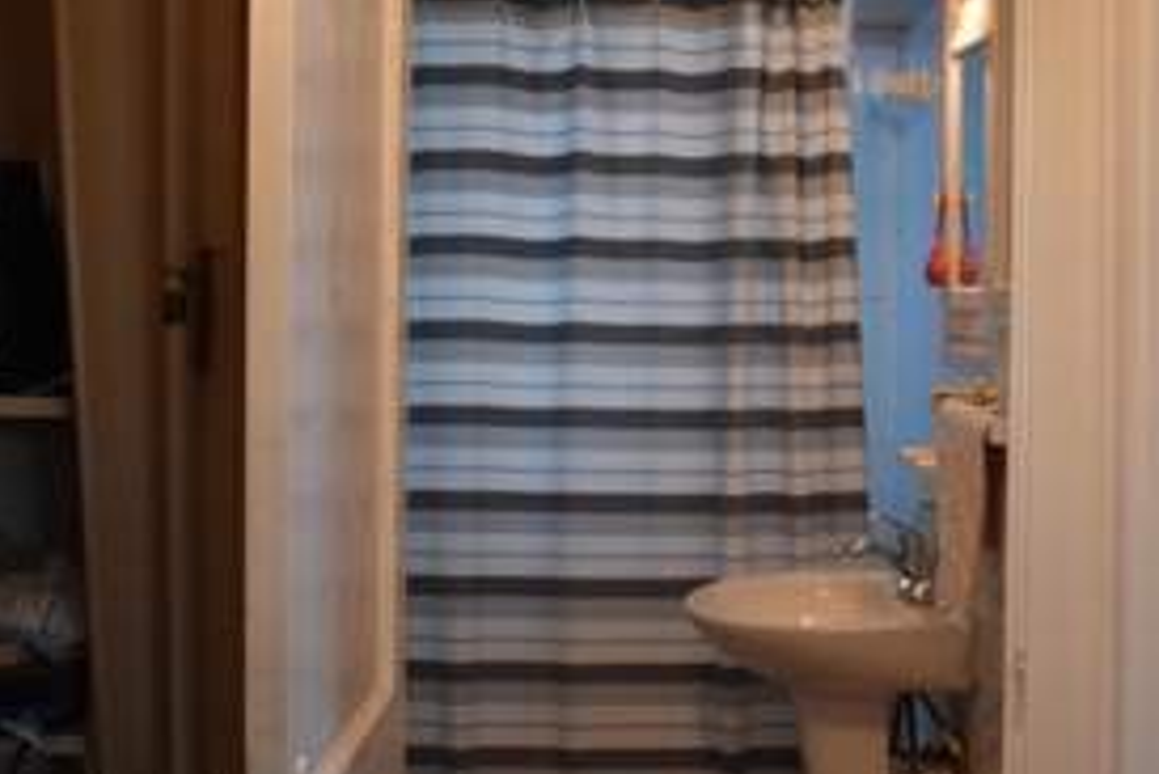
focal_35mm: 63
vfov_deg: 21.6
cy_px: 330
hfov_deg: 31.6
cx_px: 795
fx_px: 2029
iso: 800
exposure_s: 1/160
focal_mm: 24
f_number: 3.8
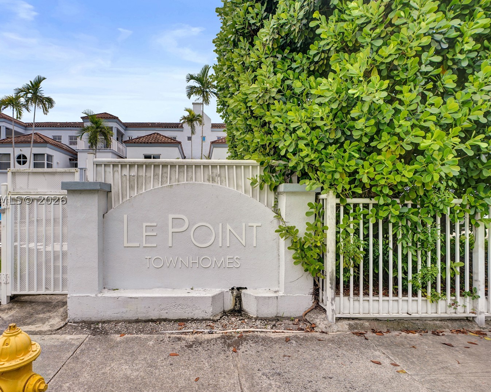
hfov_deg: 82.8
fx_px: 276
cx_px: 211
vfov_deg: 70.9
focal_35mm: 19
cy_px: 199
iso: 100
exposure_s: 1/500
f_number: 5
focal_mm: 16
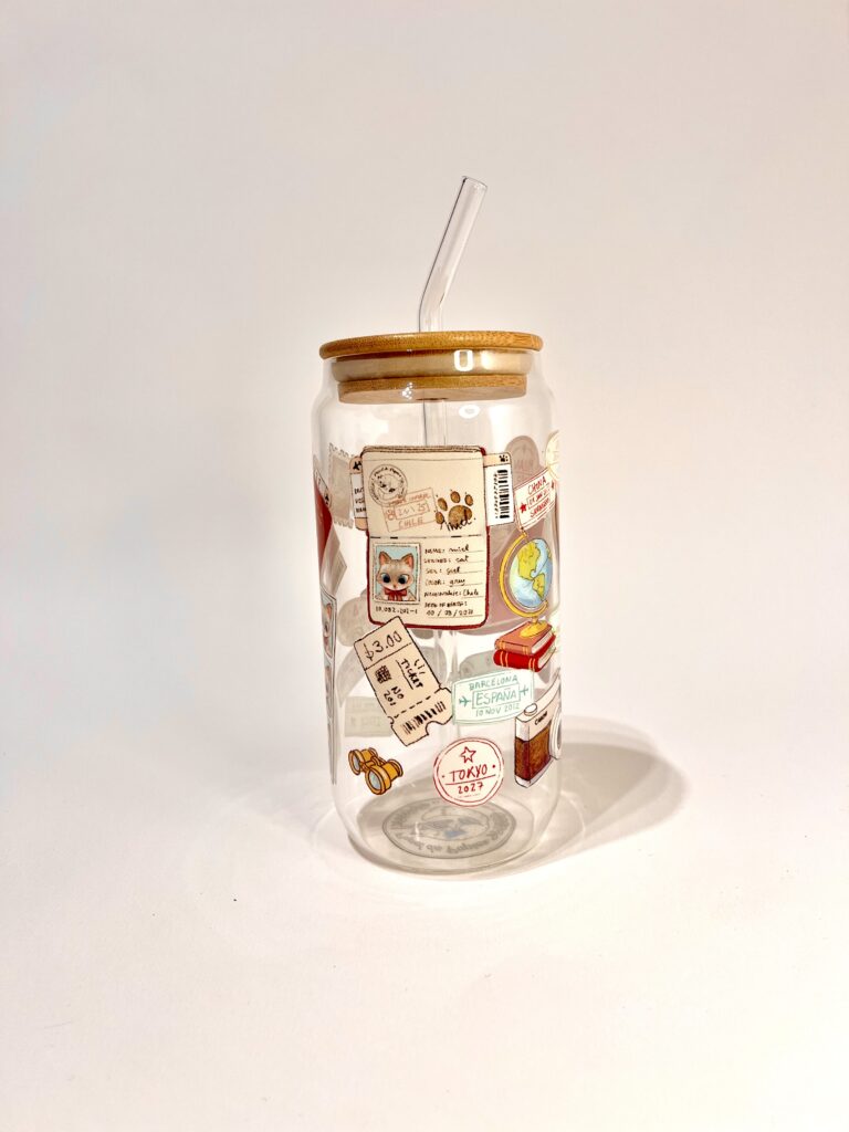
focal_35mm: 26
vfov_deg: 67.3
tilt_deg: -10.4
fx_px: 850
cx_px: 424
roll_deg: +2.3
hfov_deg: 53.1
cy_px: 566
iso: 50
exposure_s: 1/100
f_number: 1.6
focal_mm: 5.1
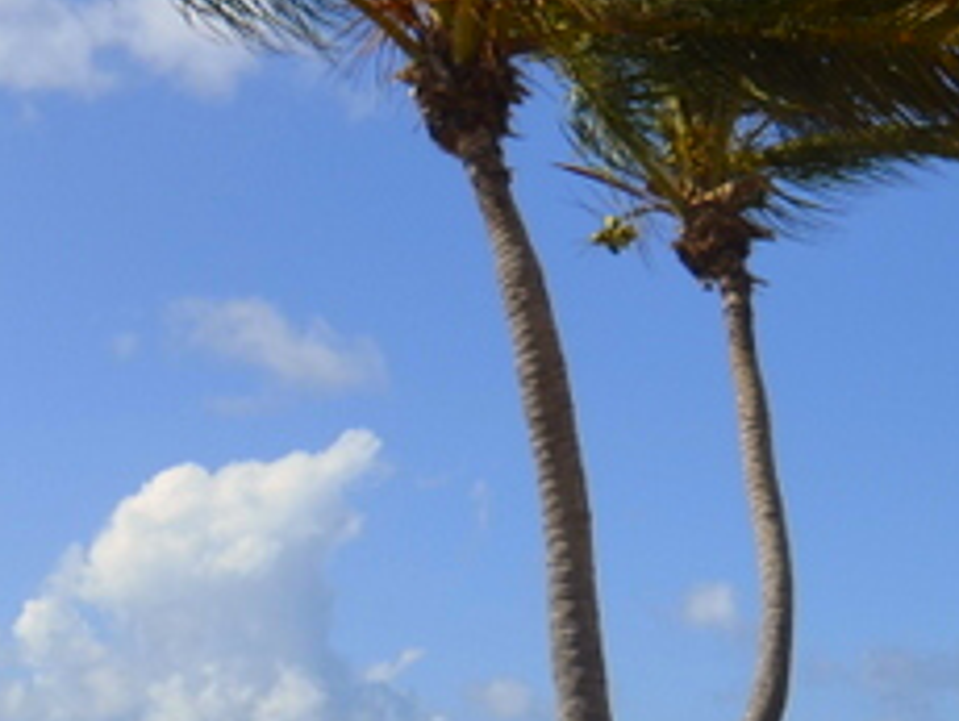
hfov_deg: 27.7
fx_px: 1775
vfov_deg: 22.8
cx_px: -88
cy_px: 511
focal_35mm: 64
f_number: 9
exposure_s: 1/320
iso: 100
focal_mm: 10
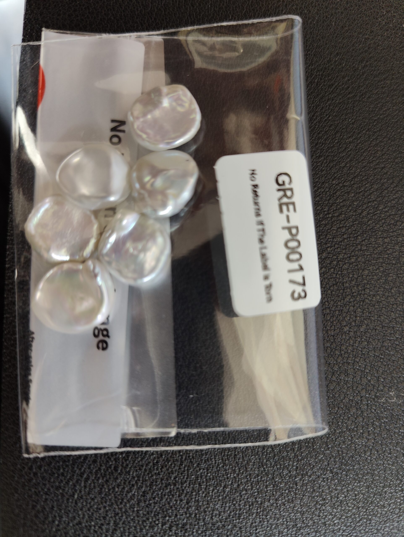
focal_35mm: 23
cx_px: 202
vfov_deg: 73.9
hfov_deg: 59.0
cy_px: 268
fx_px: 357
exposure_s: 1/40
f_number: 1.8
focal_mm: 6.06
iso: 320
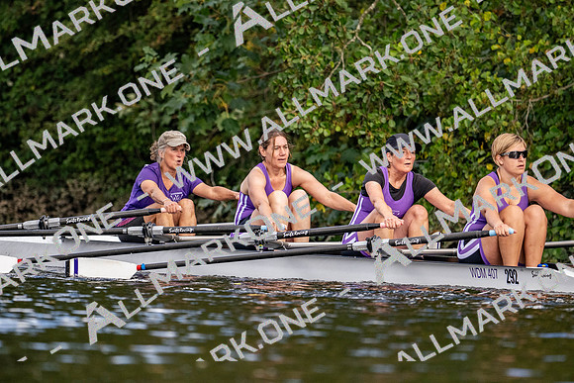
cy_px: 192
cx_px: 287
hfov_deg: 3.4
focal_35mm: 600
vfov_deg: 2.3
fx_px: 9573
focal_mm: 400
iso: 800
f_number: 4.5
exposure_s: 1/2000
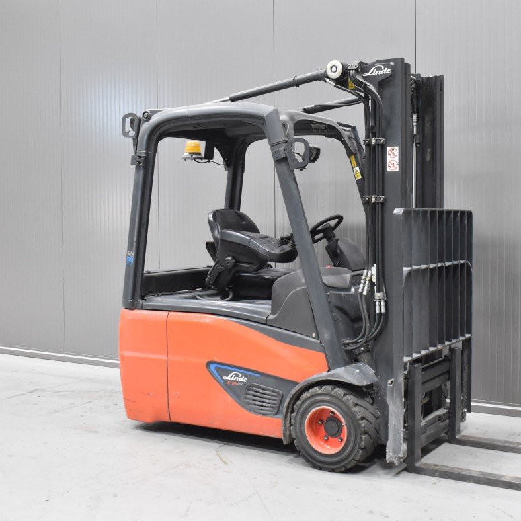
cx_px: 325
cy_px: 259
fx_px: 760
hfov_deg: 37.6
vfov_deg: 37.8
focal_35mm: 45
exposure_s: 1/25
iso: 1600
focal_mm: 23
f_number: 5
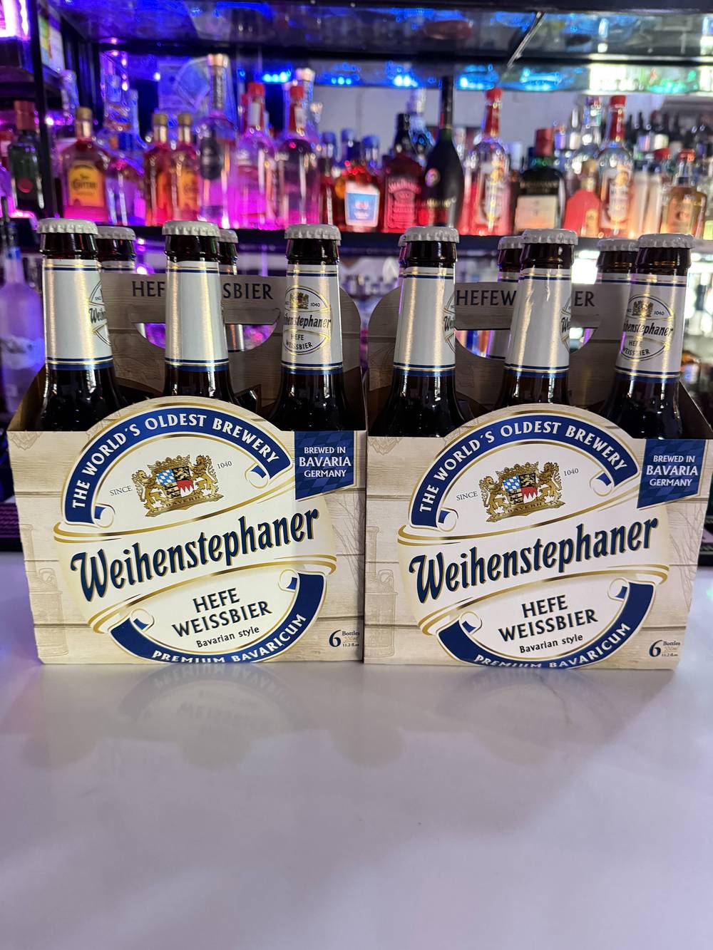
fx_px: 659
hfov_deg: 56.8
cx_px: 356
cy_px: 475
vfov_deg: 71.6
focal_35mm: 24
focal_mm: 6.76
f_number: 1.78
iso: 1000
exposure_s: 1/30
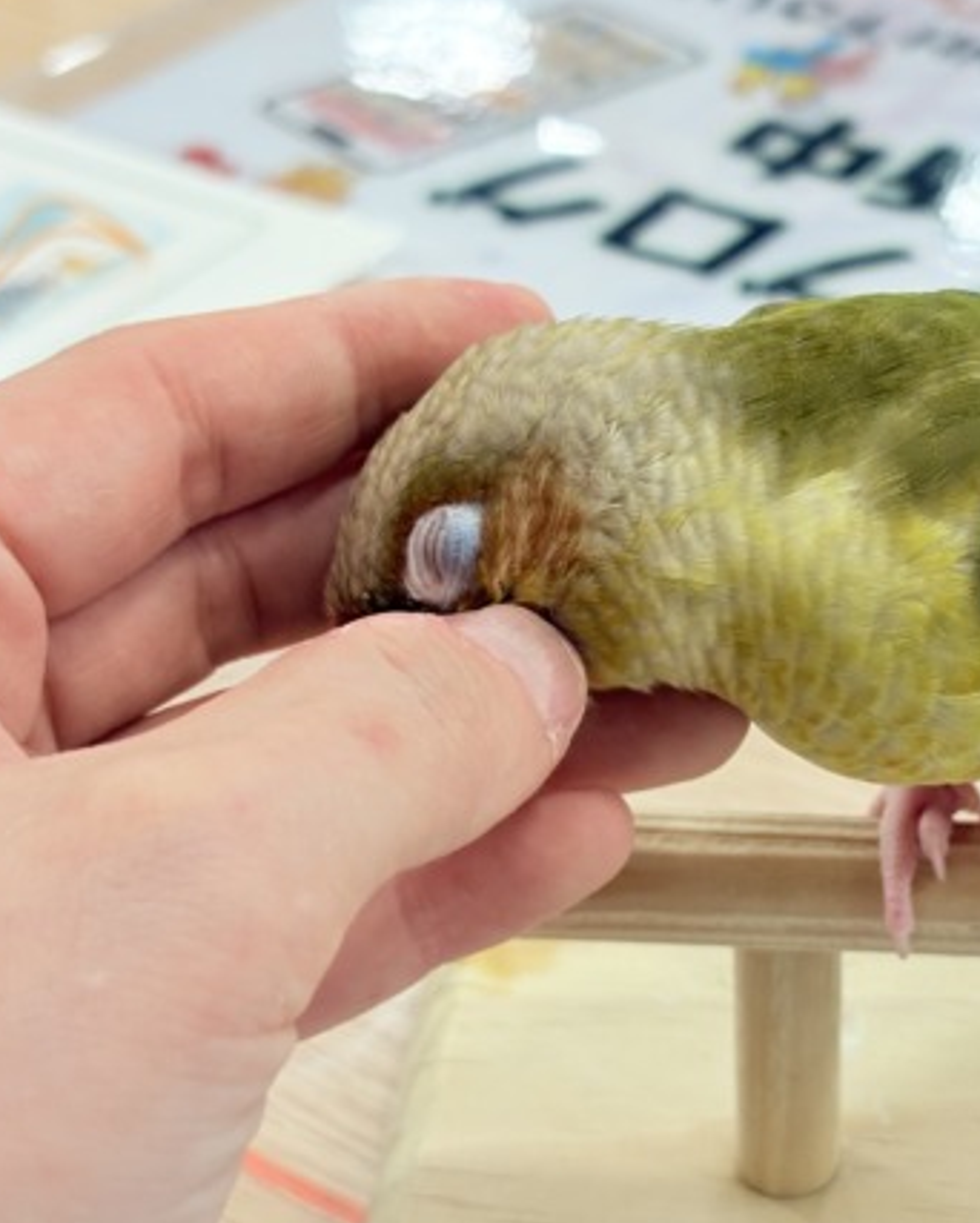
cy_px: 627
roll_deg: -0.6
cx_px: 831
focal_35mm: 76
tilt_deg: -33.7
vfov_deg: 25.1
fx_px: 2753
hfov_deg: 19.9
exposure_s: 1/100
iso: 80
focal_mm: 5.96
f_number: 1.6
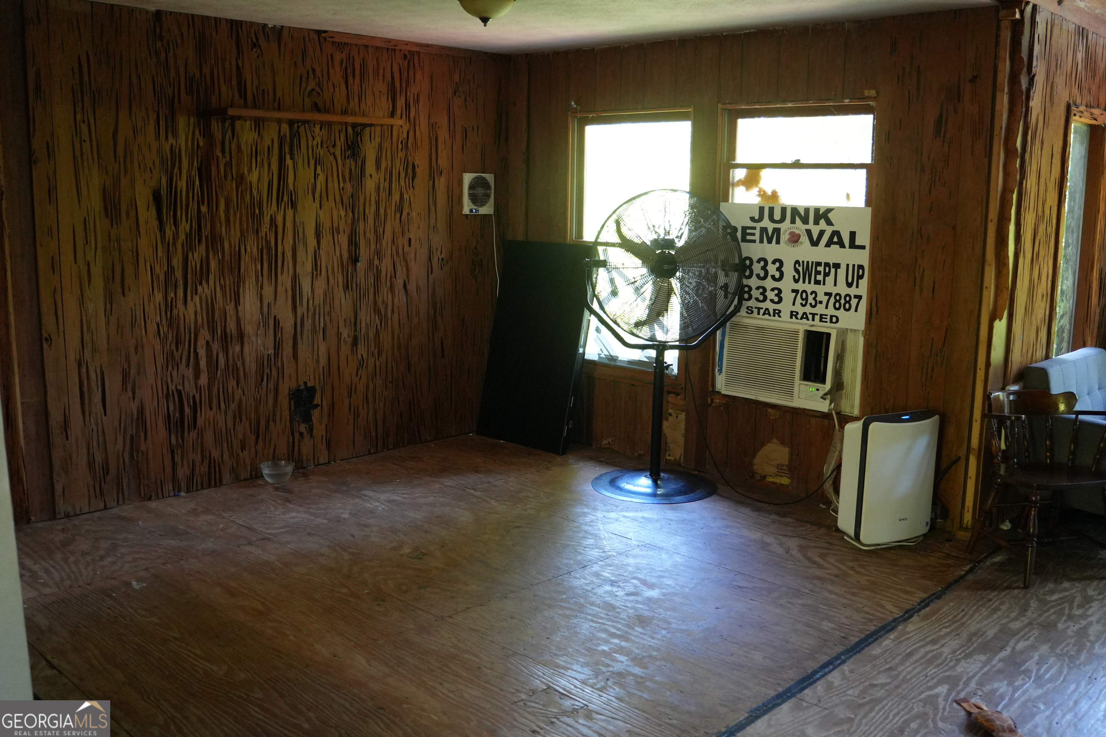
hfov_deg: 58.8
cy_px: 368
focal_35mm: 32
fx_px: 981
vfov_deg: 41.2
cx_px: 553
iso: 2500
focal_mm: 21.3
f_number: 2.8
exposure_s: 1/160
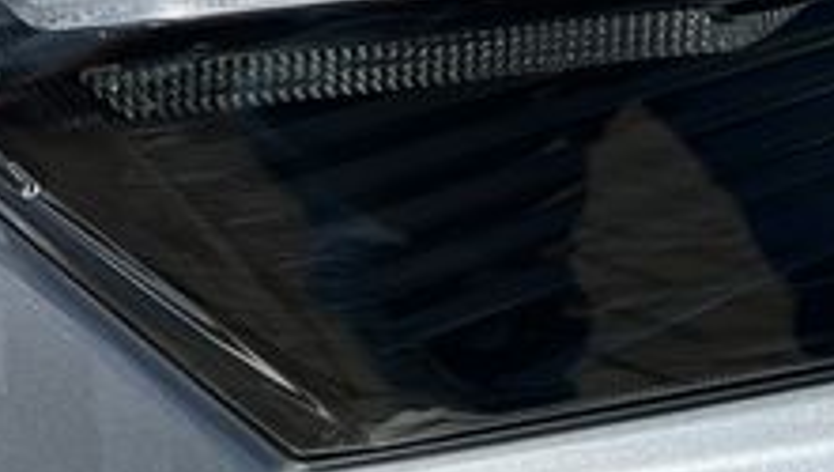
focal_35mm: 131
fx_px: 2901
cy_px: -230
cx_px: 1004
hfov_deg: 15.7
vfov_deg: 9.1
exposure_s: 1/4651
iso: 50
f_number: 1.6
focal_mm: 5.1
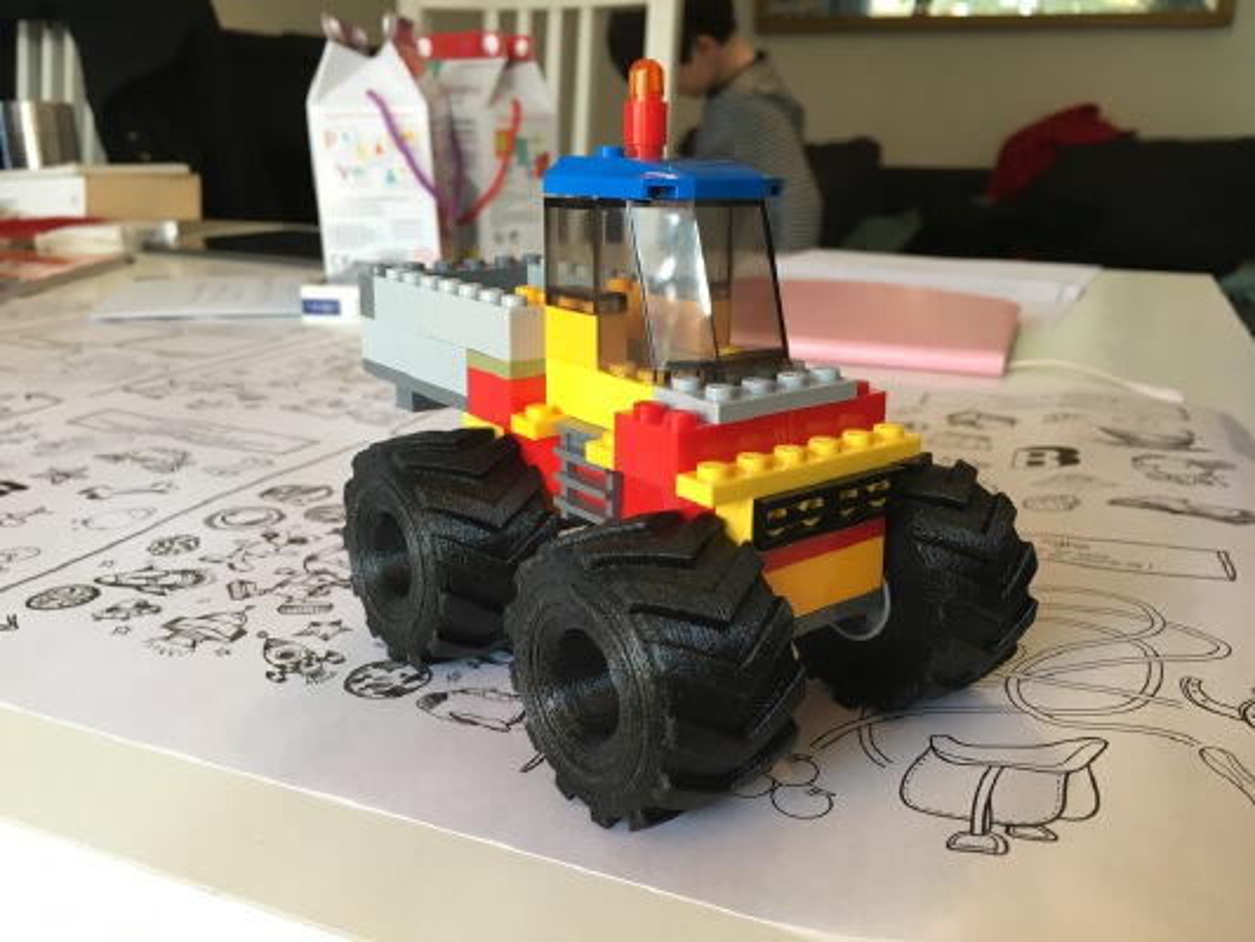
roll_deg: -0.4
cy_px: 471
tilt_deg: -16.2
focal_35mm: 29
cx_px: 628
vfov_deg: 48.2
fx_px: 1052
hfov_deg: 61.6
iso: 64
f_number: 2.2
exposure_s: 1/33
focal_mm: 4.15
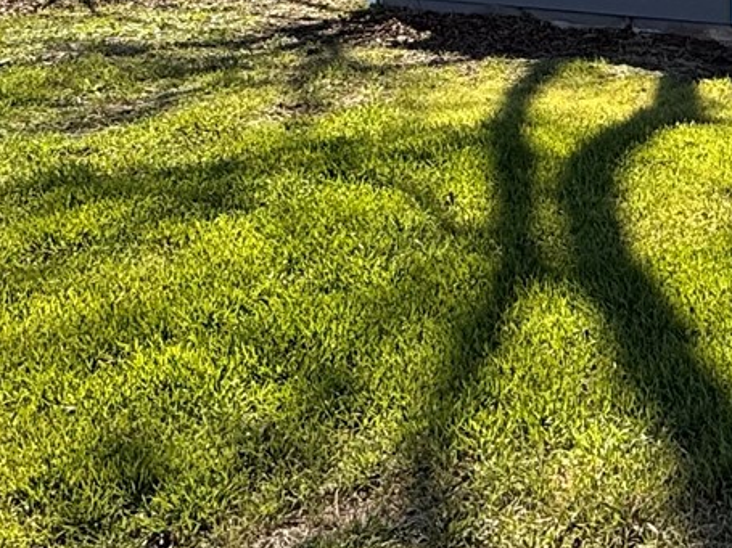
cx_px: 951
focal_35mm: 63
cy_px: -63
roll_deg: -0.6
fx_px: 1332
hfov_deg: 26.2
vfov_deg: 22.0
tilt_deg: -3.8
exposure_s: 1/1001
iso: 50
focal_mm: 2.22
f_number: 2.2
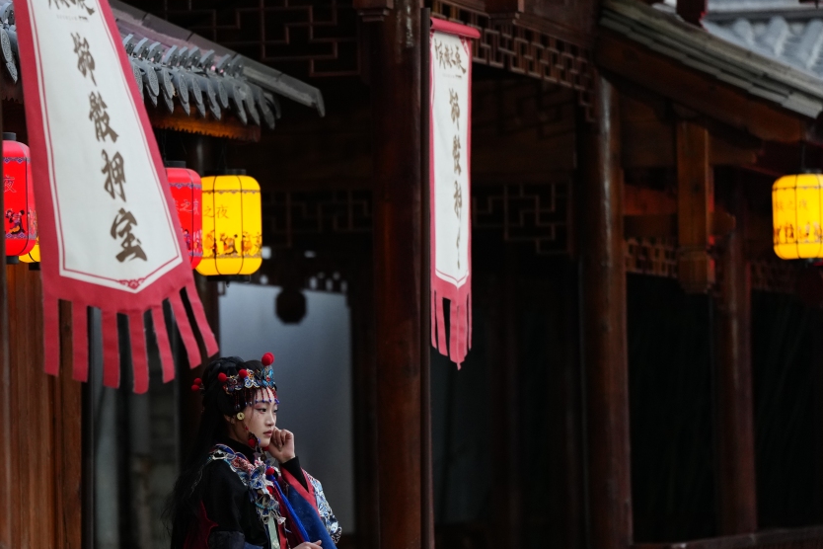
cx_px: 270
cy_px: 339
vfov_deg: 5.3
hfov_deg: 7.9
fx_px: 5921
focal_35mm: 259
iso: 1600
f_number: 2.8
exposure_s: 1/1600
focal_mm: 180
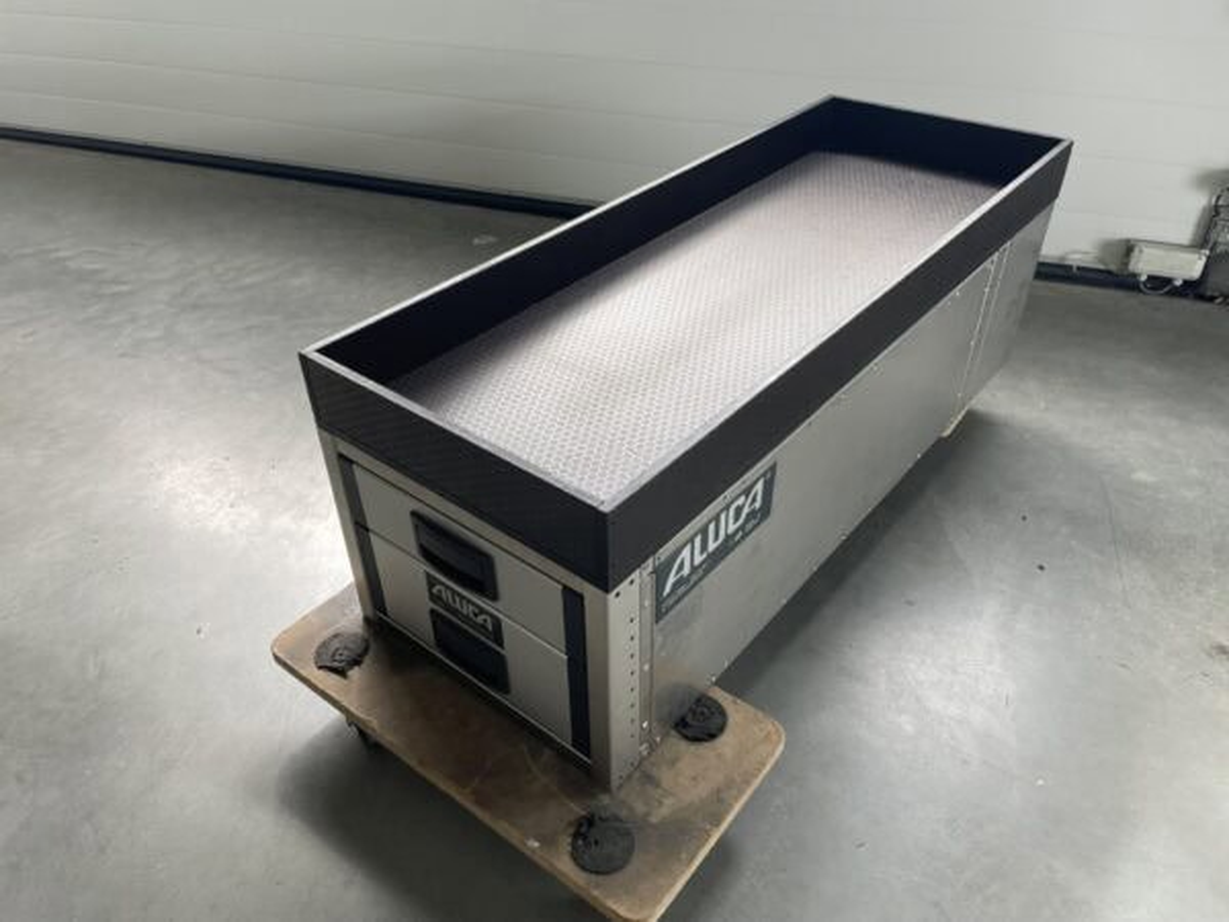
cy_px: 461
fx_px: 923
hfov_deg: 67.3
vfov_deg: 53.1
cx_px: 614
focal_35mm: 26
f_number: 1.6
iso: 64
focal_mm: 4.2
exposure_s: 1/121
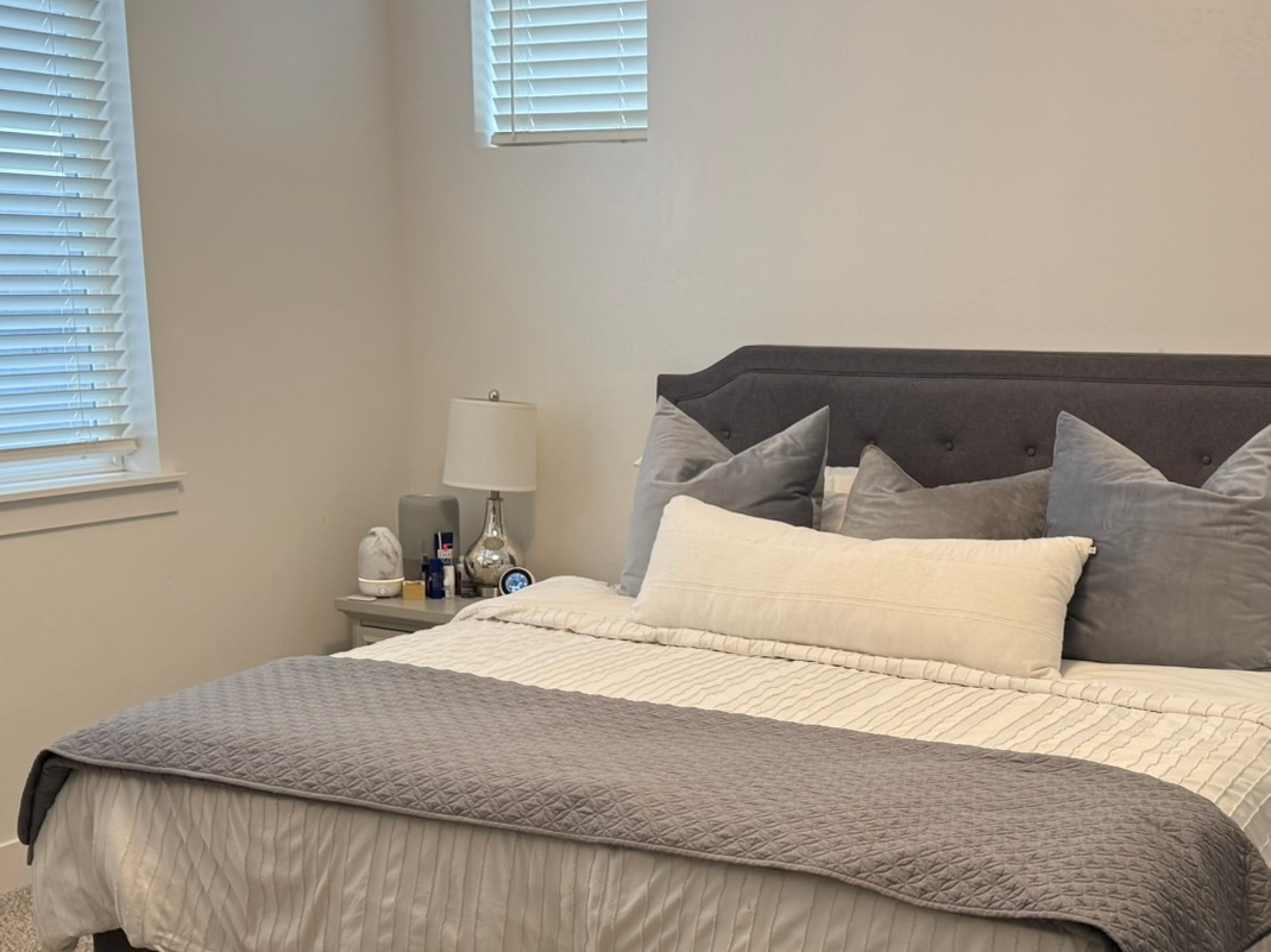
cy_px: 688
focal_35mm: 46
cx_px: 755
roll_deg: -1.1
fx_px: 1688
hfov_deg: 41.1
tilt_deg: -13.2
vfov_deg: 31.1
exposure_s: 1/60
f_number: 1.78
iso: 125
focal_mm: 6.76
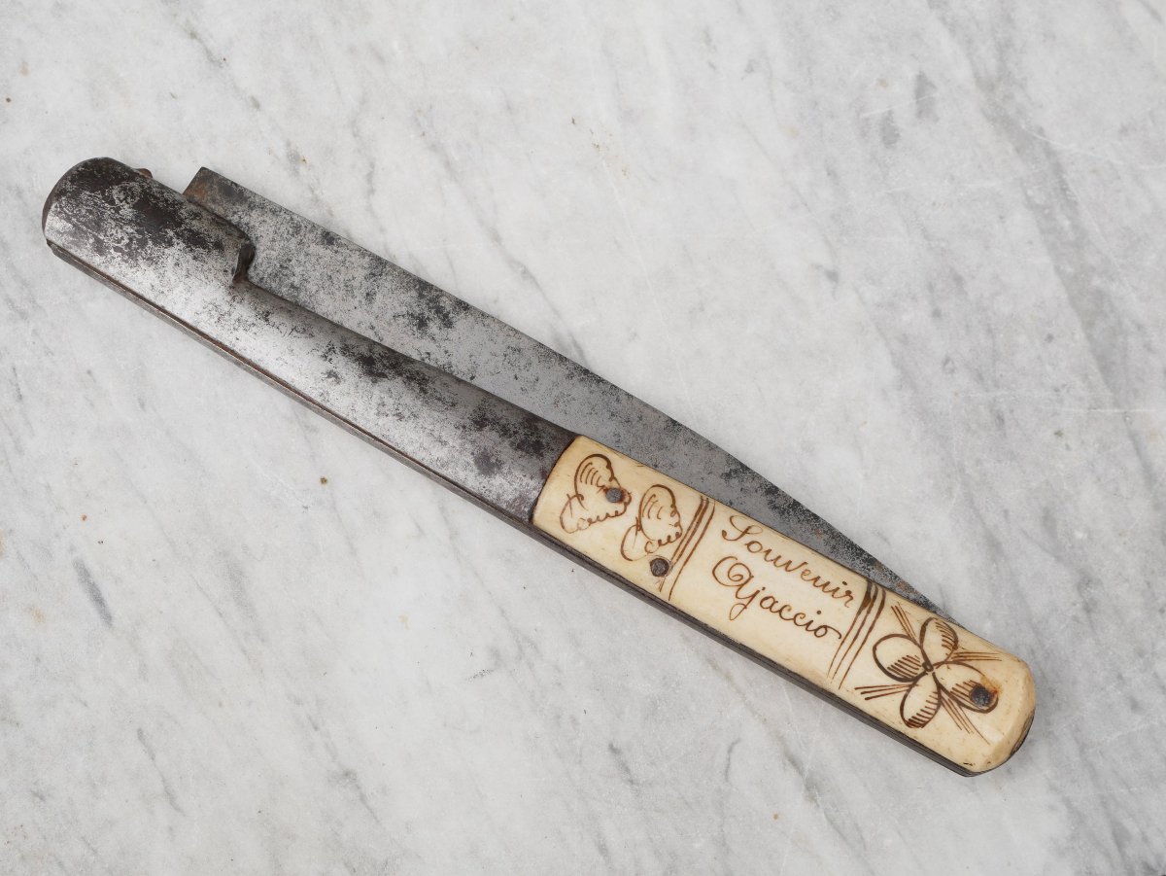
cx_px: 583
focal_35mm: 60
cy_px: 438
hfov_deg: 32.2
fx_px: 2022
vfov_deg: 24.4
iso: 200
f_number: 5
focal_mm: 30
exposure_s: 1/250
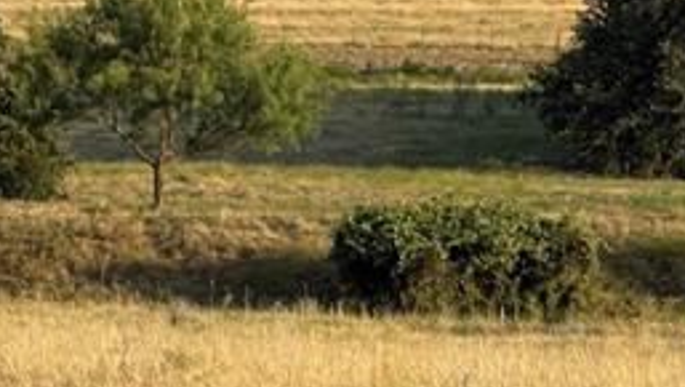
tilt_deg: -2.4
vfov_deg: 2.3
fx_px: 9470
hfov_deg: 4.1
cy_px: 451
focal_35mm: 521
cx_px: 1226
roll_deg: +0.4
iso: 50
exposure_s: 1/586
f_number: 2.8
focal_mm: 15.66
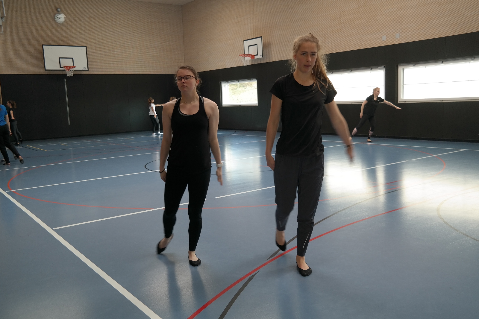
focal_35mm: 33
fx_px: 439
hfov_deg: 57.2
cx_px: 240
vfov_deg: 40.0
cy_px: 160
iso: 200
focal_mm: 22
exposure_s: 1/50
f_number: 4
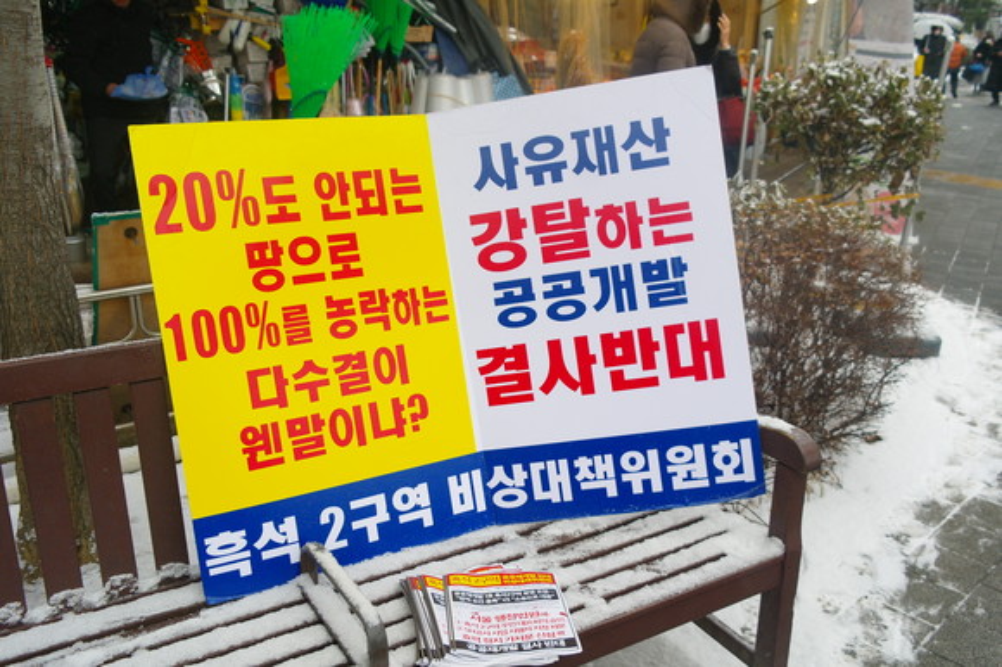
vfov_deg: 39.9
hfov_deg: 57.3
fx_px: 918
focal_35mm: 33
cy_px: 334
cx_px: 501
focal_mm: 22
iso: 200
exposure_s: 1/100
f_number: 4
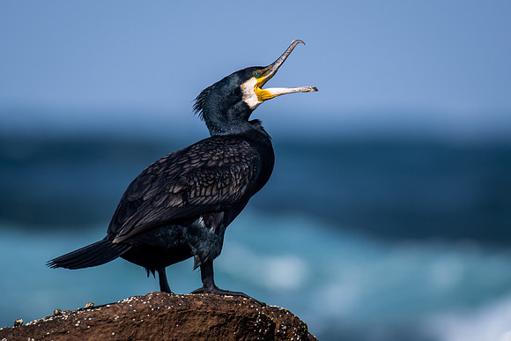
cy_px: 143
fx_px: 14736
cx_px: 236
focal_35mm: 1038
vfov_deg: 1.3
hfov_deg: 2.0
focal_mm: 500
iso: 64
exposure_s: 1/500
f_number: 5.6
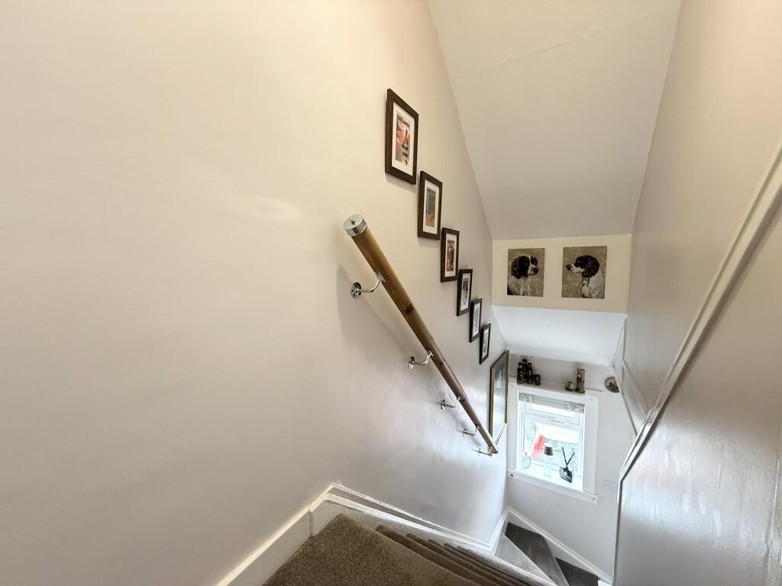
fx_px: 316
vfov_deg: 85.7
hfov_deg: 102.1
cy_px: 293
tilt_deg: -5.3
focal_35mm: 14
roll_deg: +1.0
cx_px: 391
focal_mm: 2.22
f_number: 2.2
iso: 320
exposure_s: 1/76
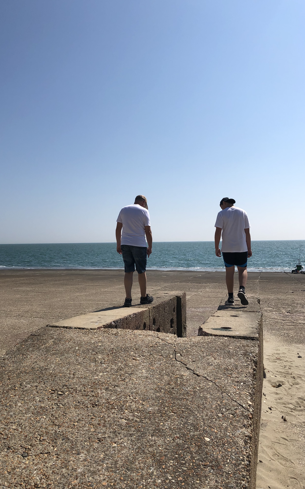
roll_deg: +0.6
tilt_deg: -0.2
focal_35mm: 30
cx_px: 135
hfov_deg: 41.8
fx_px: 399
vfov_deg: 62.9
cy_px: 244
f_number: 1.8
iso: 20
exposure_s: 1/4808
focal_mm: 4
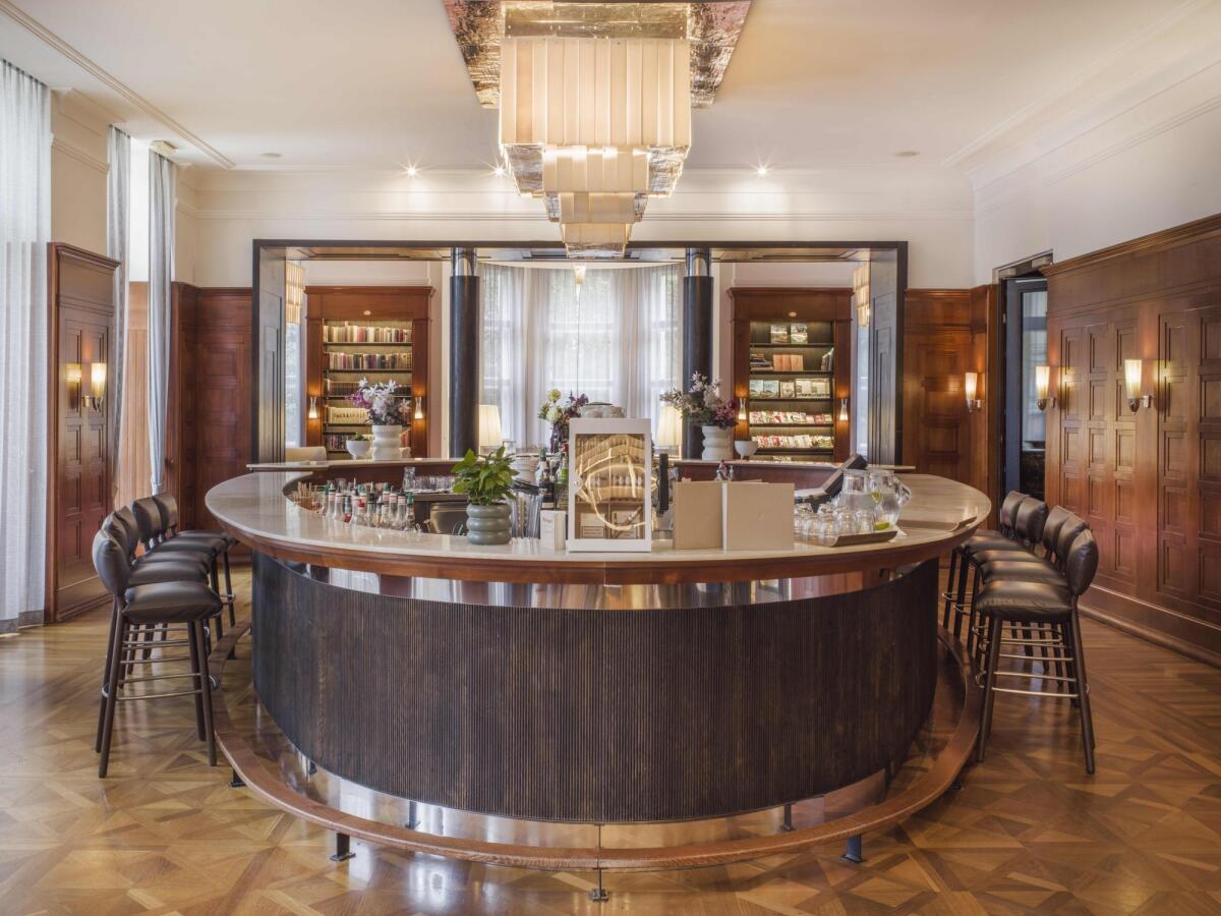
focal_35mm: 33
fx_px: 1164
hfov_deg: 55.4
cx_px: 610
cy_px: 458
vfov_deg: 42.9
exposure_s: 1.4
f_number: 27
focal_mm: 50
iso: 100
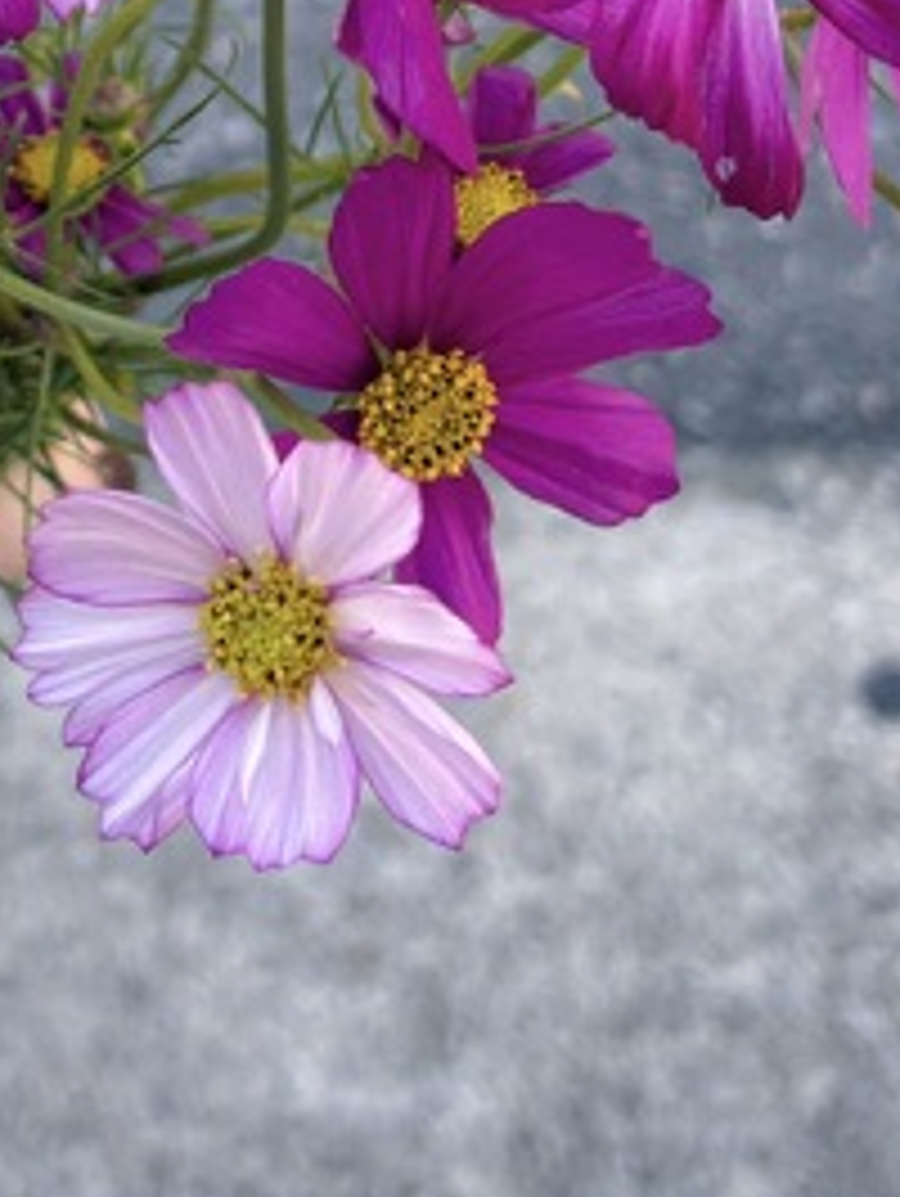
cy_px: -288
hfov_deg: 14.5
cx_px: -36
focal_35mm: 100
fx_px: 3461
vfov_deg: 18.5
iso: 32
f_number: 1.6
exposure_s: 1/131
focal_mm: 5.96
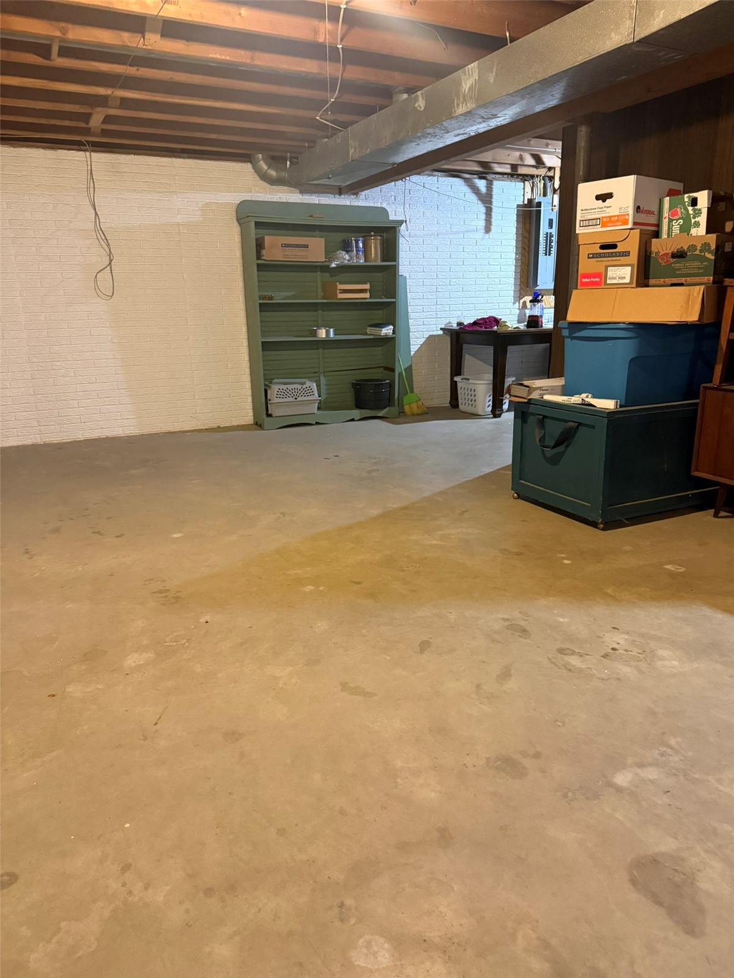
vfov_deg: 71.6
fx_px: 679
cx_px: 367
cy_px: 489
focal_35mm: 24
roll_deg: +0.7
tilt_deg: -13.3
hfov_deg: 56.8
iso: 800
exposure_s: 1/60
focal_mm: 6.76
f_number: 1.78
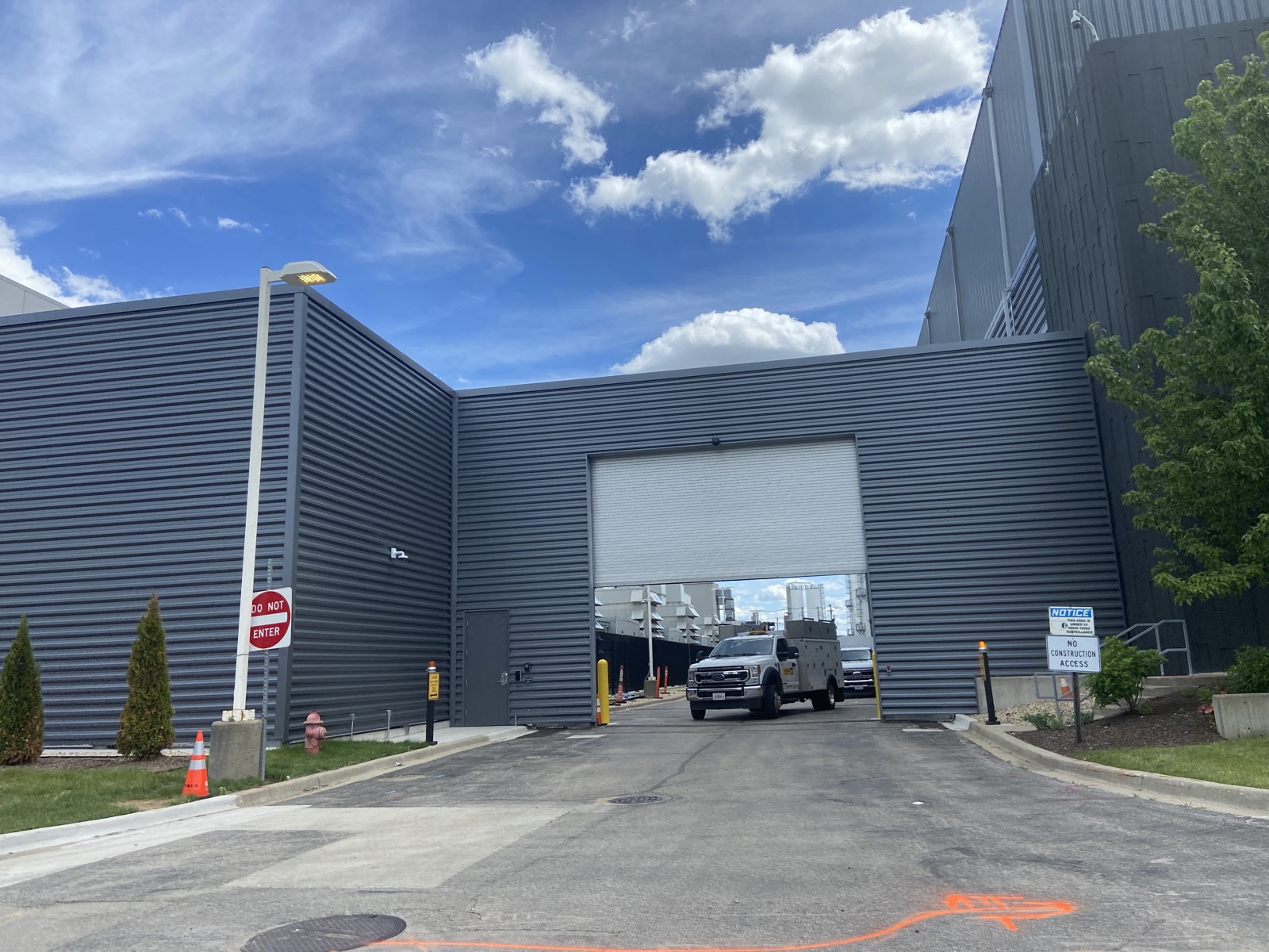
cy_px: 476
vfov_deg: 53.1
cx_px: 634
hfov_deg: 67.3
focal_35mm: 26
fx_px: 953
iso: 32
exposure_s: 1/2571
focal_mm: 4.25
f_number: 1.8
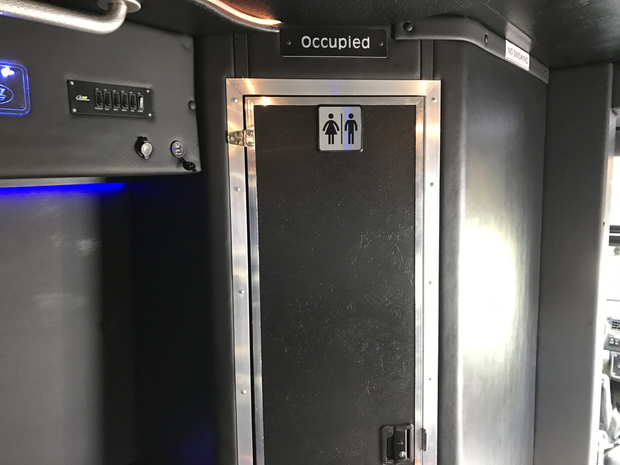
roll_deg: +2.3
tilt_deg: -7.8
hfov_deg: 63.4
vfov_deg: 49.7
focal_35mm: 28
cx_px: 310
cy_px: 232
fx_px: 502
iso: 100
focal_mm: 3.99
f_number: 1.8
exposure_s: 1/14
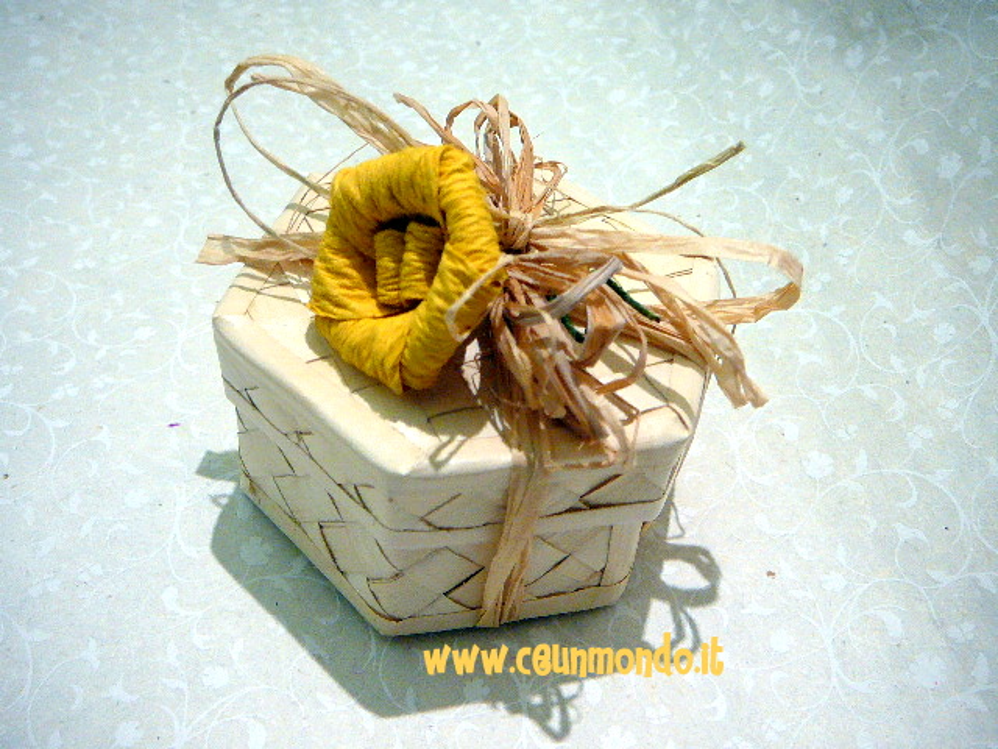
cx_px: 499
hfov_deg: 52.6
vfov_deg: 40.7
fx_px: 1009
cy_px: 374
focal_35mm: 35
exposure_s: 1/50
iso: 200
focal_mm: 5.2
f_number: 2.8
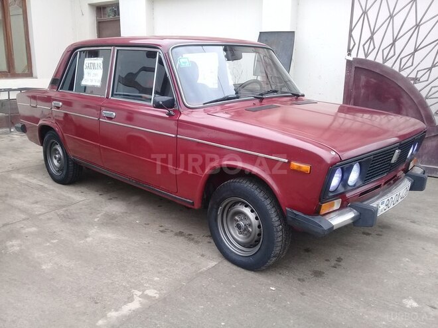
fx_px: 392
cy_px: 164
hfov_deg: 58.4
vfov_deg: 45.4
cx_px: 219
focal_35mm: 31
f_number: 2.2
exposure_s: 1/100
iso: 64
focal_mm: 3.3
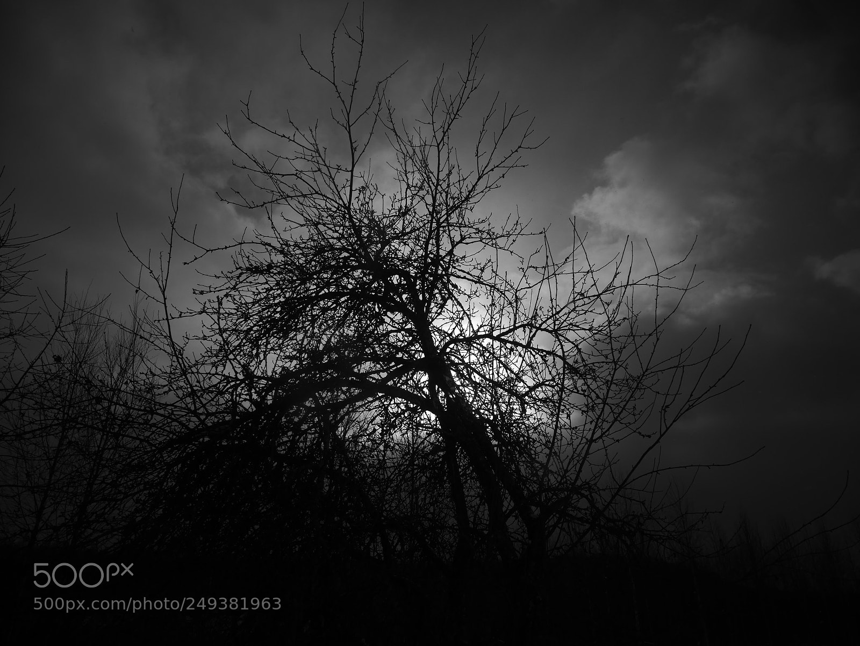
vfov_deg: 56.9
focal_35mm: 24
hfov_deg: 71.6
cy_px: 323
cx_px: 430
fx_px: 597
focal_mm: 12
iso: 100
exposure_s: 1/6400
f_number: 3.5
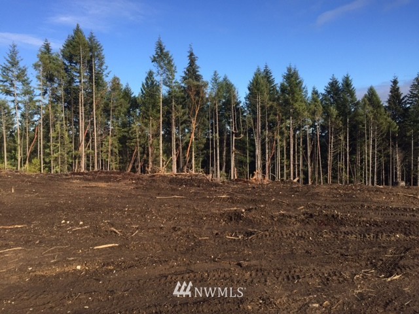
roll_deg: +1.9
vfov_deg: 48.2
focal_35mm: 29
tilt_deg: -4.5
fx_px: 351
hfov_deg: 61.7
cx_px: 210
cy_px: 157
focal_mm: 4.15
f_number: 2.2
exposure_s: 1/1236
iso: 32
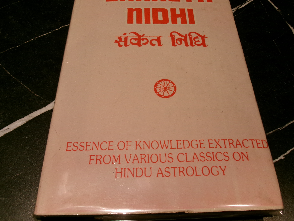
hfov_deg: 54.0
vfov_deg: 41.7
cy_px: 95
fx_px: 289
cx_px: 148
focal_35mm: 34
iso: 100
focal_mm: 5.1
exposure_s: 1/42
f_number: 3.9
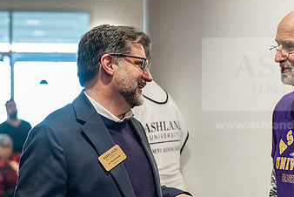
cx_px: 176
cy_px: 143
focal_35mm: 120
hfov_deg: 17.0
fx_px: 981
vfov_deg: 11.4
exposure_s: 1/200
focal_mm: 70
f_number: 3.2
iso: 2500
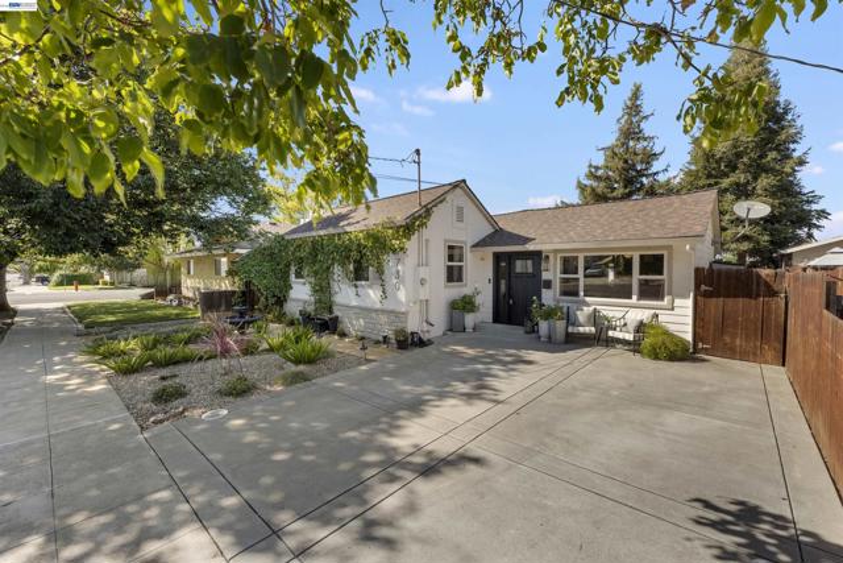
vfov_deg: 81.2
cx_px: 422
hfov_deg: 104.2
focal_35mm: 14
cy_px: 282
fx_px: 328
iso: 640
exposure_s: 1/250
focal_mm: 14
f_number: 7.1
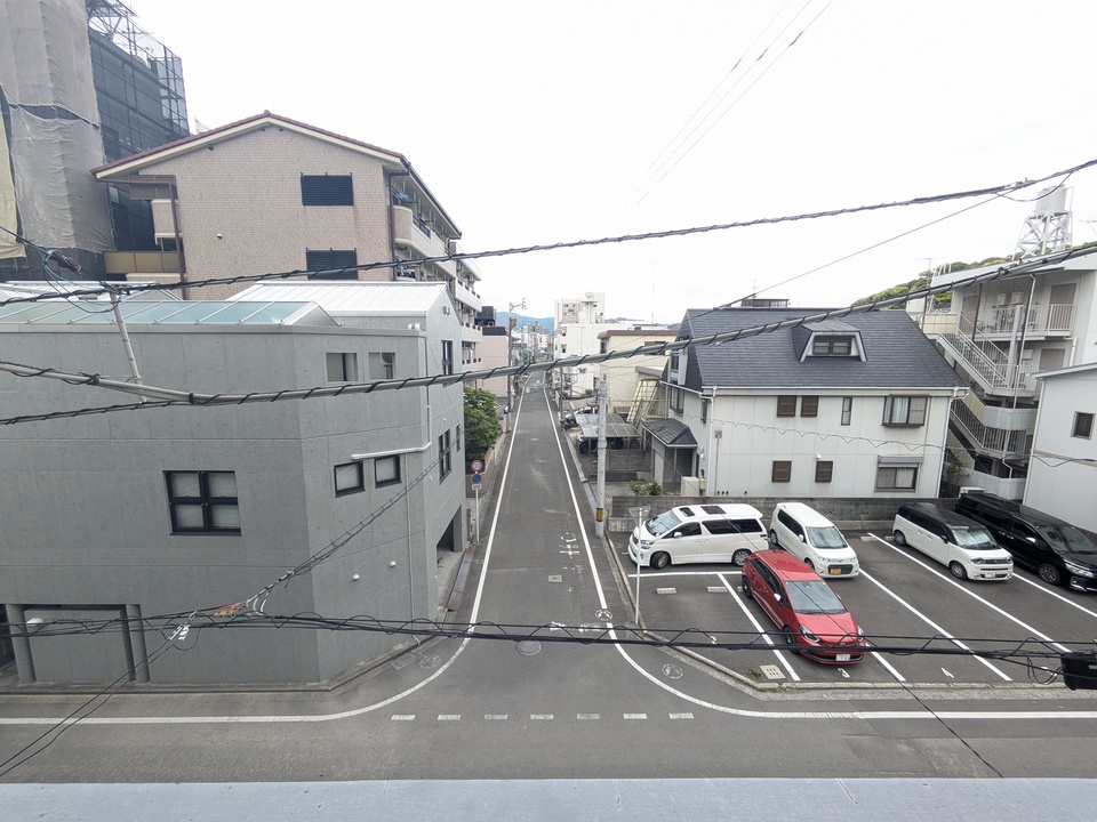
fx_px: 444
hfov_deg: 102.1
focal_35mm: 14
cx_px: 548
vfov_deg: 85.7
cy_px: 411
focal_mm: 1.83
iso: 49
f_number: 2.2
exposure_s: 1/297
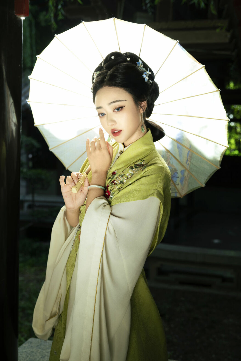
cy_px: 180
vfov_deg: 41.1
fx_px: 482
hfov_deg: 28.1
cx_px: 120
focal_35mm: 48
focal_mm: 48
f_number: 4
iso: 125
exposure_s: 1/160
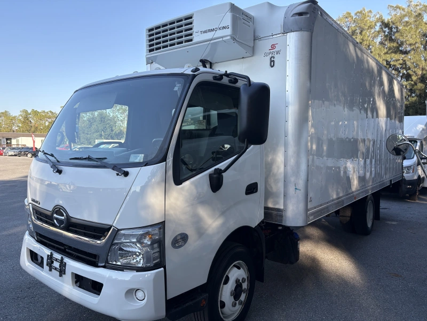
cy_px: 160
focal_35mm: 26
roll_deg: +0.6
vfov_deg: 53.1
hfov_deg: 67.3
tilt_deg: -1.5
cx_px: 214
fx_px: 321
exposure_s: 1/764
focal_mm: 5.96
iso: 64
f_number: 1.6
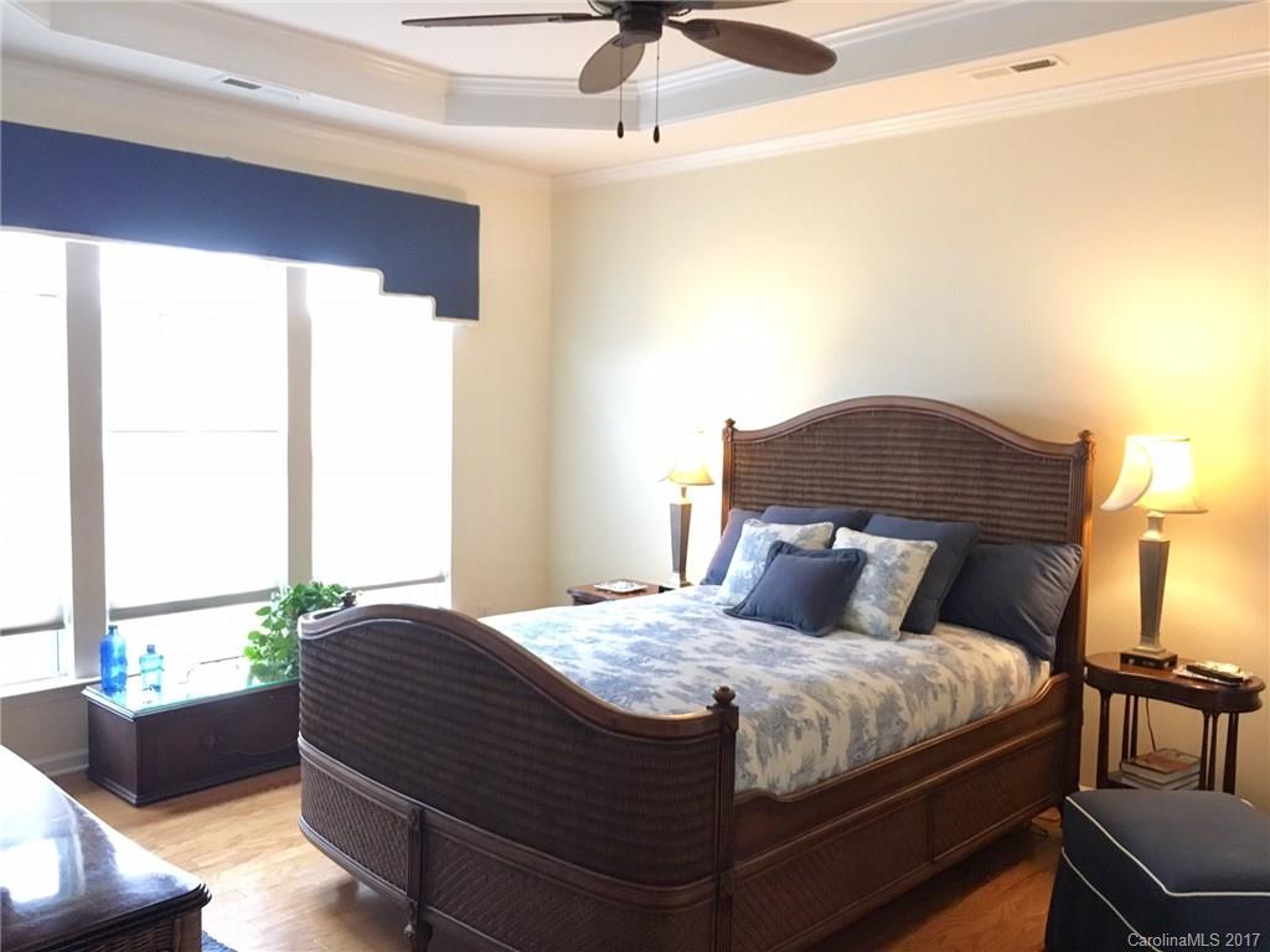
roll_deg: -0.7
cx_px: 635
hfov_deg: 61.7
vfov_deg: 48.2
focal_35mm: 29
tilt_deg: -4.7
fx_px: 1064
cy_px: 476
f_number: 2.2
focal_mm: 4.15
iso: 200
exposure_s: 1/30
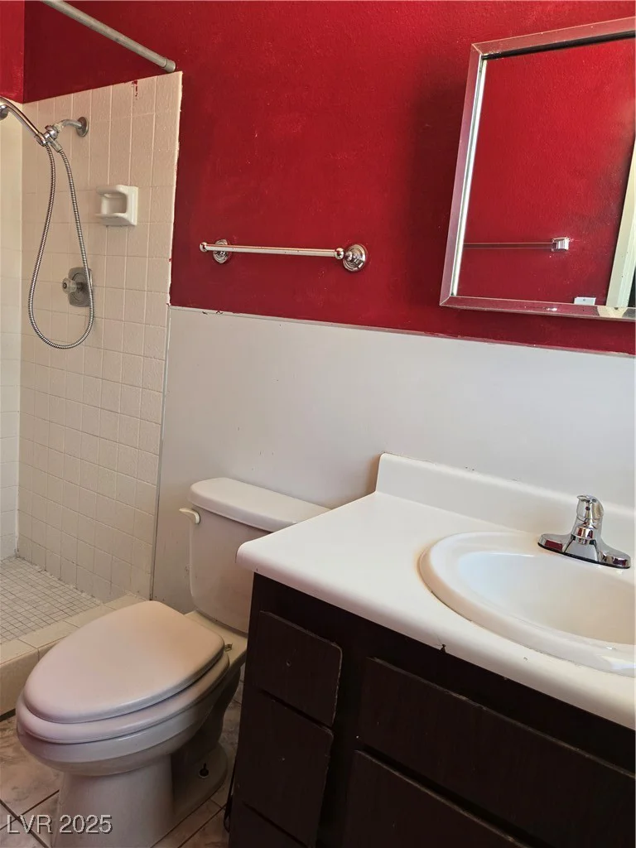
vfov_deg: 73.9
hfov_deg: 58.9
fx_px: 563
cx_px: 318
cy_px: 424
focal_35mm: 23
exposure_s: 1/180
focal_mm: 5.4
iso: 125
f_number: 1.8
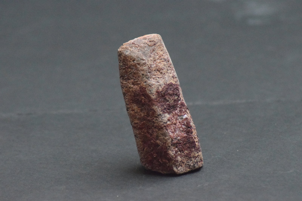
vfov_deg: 5.4
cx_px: 151
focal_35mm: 255
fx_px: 2139
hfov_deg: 8.1
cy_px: 100
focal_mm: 170
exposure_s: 1/80
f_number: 10
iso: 12800
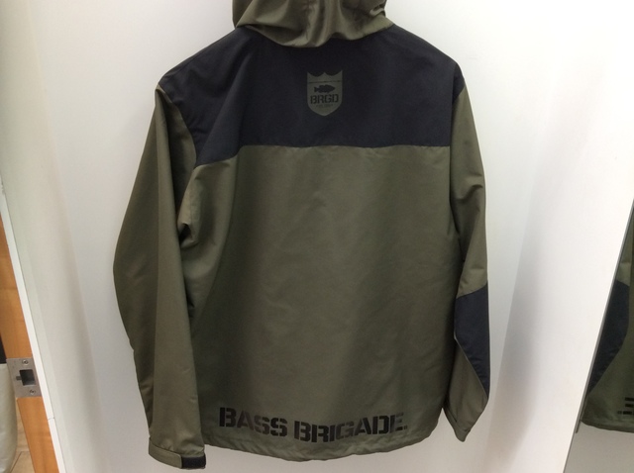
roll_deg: +0.5
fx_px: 585
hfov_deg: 56.9
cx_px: 317
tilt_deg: -24.0
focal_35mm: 32
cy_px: 236
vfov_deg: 44.1
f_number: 2.4
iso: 64
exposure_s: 1/24
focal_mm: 3.3
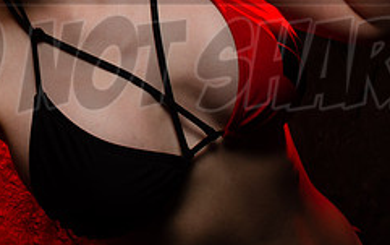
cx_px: 8
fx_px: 1053
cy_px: -37
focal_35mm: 99
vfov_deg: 12.9
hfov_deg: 20.4
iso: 100
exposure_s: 1/60
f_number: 16
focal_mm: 27
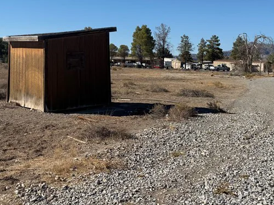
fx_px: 388
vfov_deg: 28.8
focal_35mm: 49
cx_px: 101
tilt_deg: +3.2
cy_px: 33
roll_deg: -1.8
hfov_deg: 38.7
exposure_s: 1/6711
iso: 80
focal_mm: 6.76
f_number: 1.78
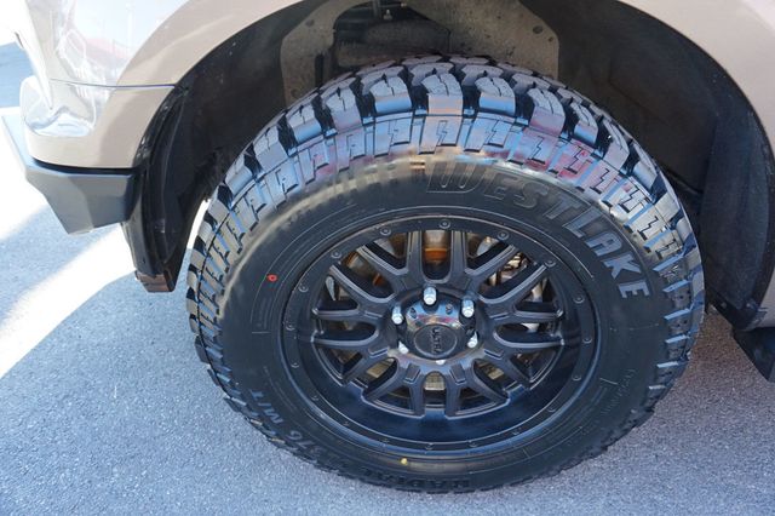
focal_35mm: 24
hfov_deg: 73.8
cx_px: 388
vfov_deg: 53.1
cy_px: 258
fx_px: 516
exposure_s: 1/160
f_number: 4
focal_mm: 16
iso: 800
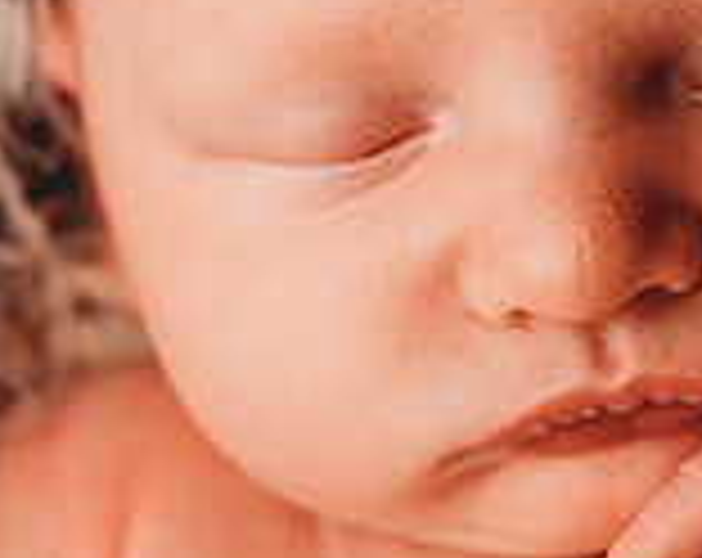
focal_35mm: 203
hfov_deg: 9.5
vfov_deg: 7.6
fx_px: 4207
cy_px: 304
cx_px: 616
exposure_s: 1/160
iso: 100
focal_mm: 58
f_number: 4
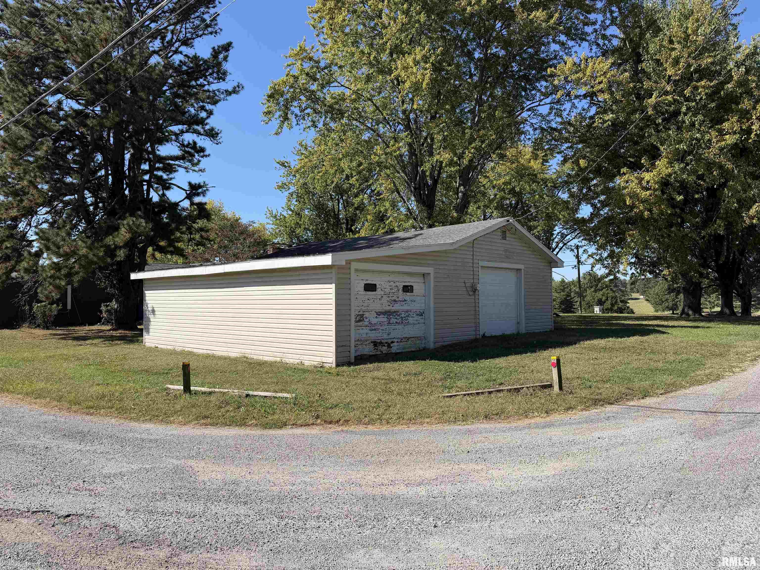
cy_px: 285
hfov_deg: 71.6
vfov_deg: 56.8
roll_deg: +0.0
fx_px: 527
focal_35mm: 24
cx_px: 380
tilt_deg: +1.5
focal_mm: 6.76
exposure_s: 1/4167
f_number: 1.78
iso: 80
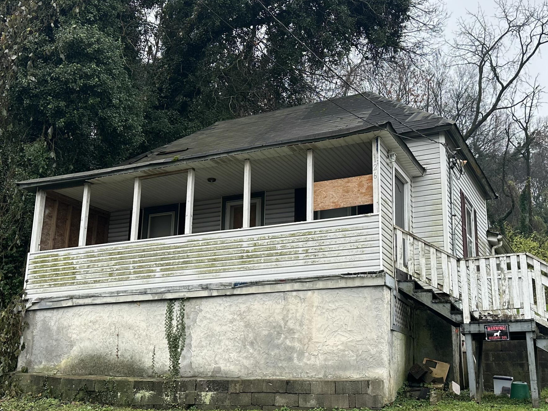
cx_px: 291
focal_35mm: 41
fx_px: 649
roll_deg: -1.0
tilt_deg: +13.8
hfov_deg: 45.7
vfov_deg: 35.1
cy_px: 228
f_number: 1.78
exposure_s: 1/496
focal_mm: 6.86
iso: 80
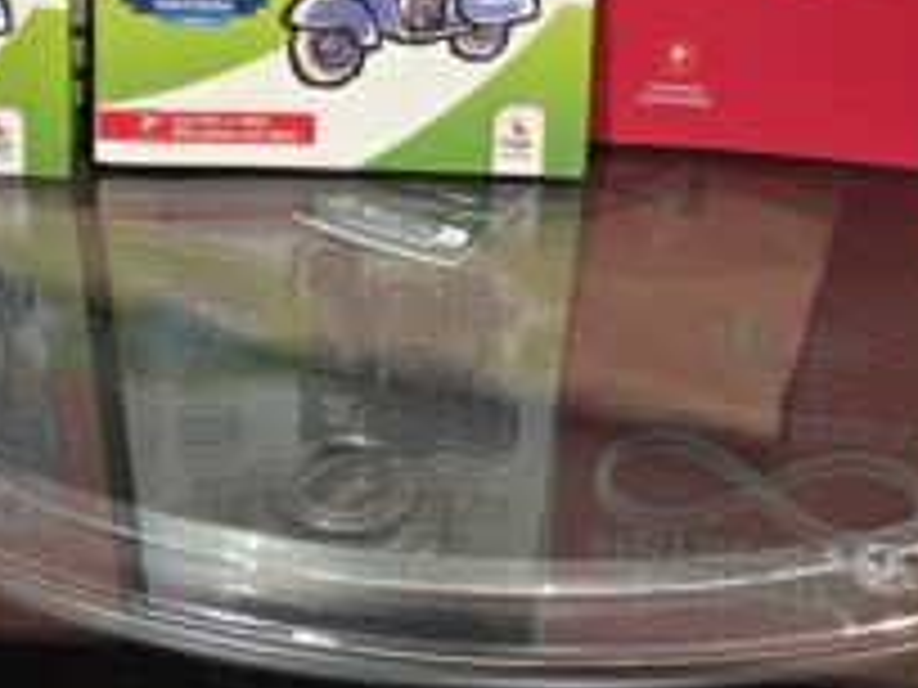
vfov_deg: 25.3
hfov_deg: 35.3
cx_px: 328
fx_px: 1432
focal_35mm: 54
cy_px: -45
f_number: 1.8
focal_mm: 5.4
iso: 200
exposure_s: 1/100
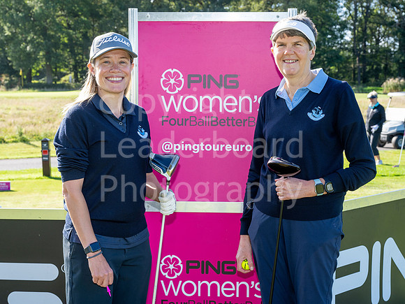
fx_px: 696
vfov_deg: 24.6
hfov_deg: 32.4
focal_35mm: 59
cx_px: 202
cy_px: 152
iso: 200
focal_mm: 55
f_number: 8
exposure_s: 1/100
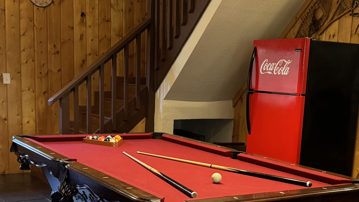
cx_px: 206
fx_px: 552
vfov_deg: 20.4
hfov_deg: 36.0
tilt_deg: -11.6
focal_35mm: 58
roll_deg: -3.0
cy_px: 172
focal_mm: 6.76
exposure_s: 1/60
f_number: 1.78
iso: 500
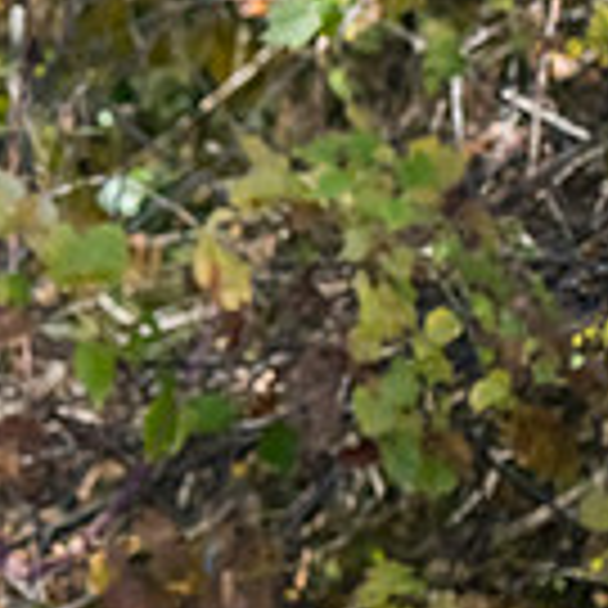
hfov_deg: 5.8
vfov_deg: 6.0
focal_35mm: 292
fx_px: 5802
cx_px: -680
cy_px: 25
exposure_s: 1/320
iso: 800
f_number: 9
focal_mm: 80
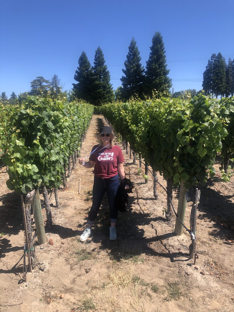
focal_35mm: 28
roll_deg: -0.9
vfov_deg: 63.4
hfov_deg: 49.7
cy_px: 156
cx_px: 117
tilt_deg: -9.3
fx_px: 252
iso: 20
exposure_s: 1/1263
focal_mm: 4
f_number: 1.8
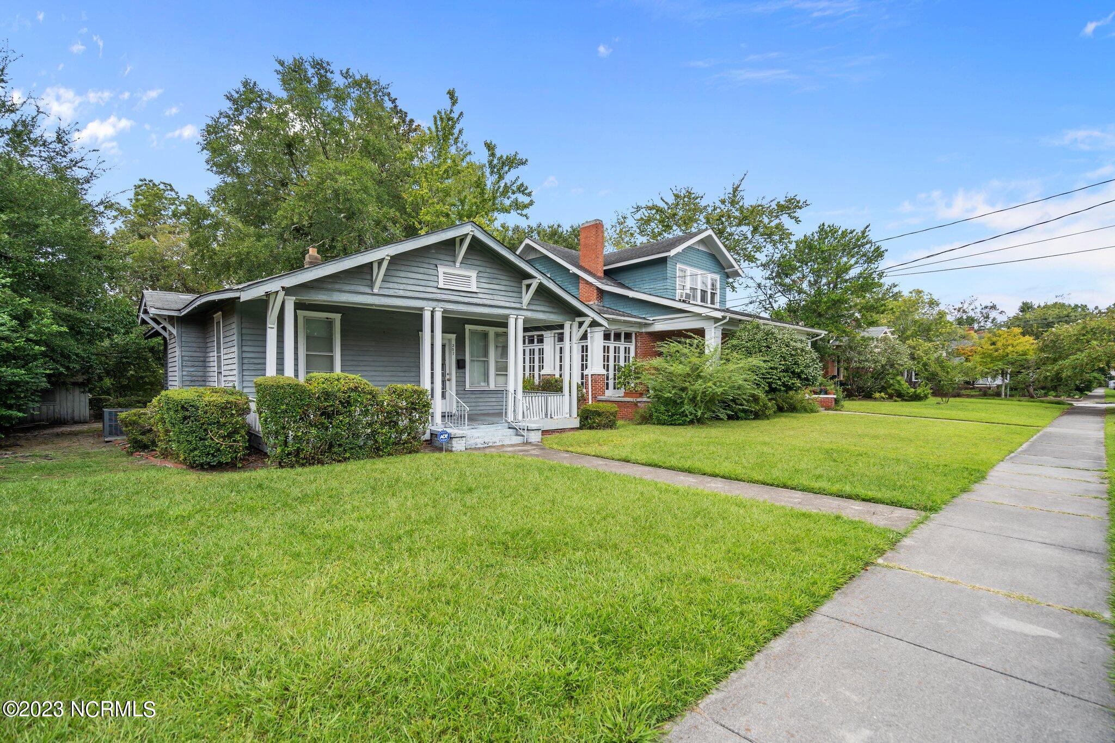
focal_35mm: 16
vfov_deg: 73.7
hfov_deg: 96.7
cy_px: 372
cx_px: 558
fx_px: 495
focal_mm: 16
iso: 100
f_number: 4
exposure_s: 1/500
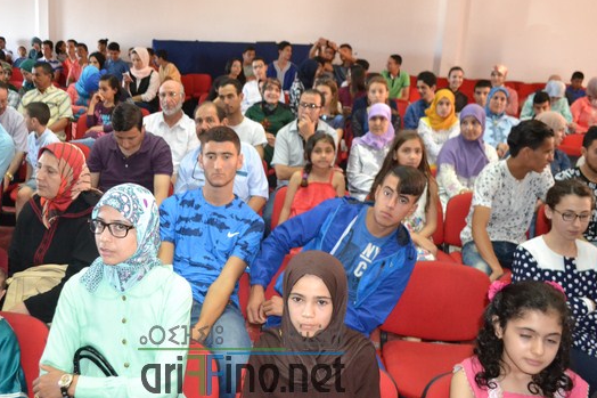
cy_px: 183
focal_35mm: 33
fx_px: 547
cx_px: 242
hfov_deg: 56.8
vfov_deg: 39.9
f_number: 3.5
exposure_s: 1/60
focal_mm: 18
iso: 3200
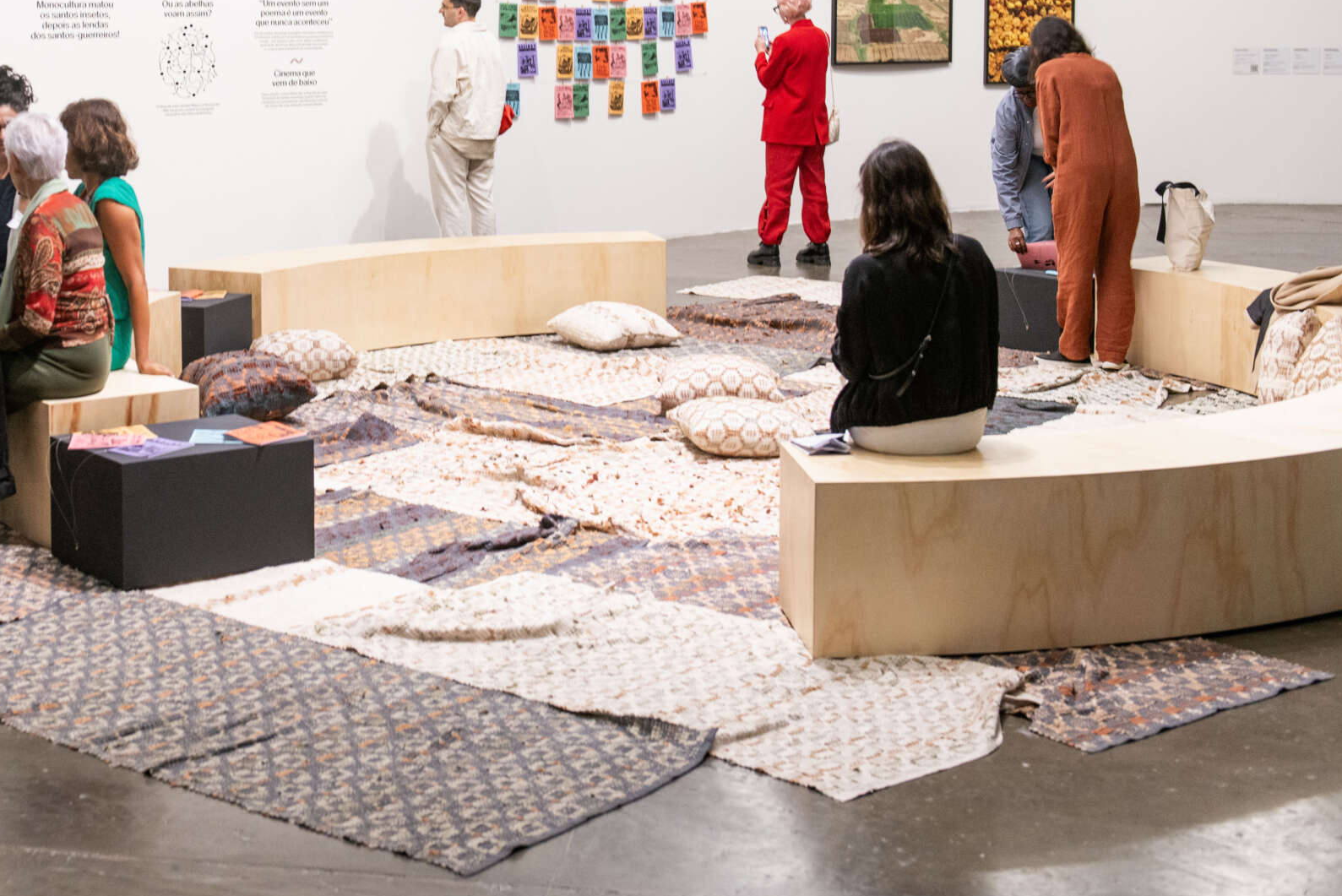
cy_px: 218
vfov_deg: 23.2
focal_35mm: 58
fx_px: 2163
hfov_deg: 33.7
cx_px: 311
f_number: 3.5
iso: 1000
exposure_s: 1/40
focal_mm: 36
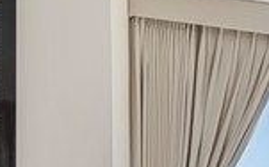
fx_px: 622
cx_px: 419
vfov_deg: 13.8
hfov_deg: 20.4
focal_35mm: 85
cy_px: 293
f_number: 9.5
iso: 200
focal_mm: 14
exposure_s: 1/30
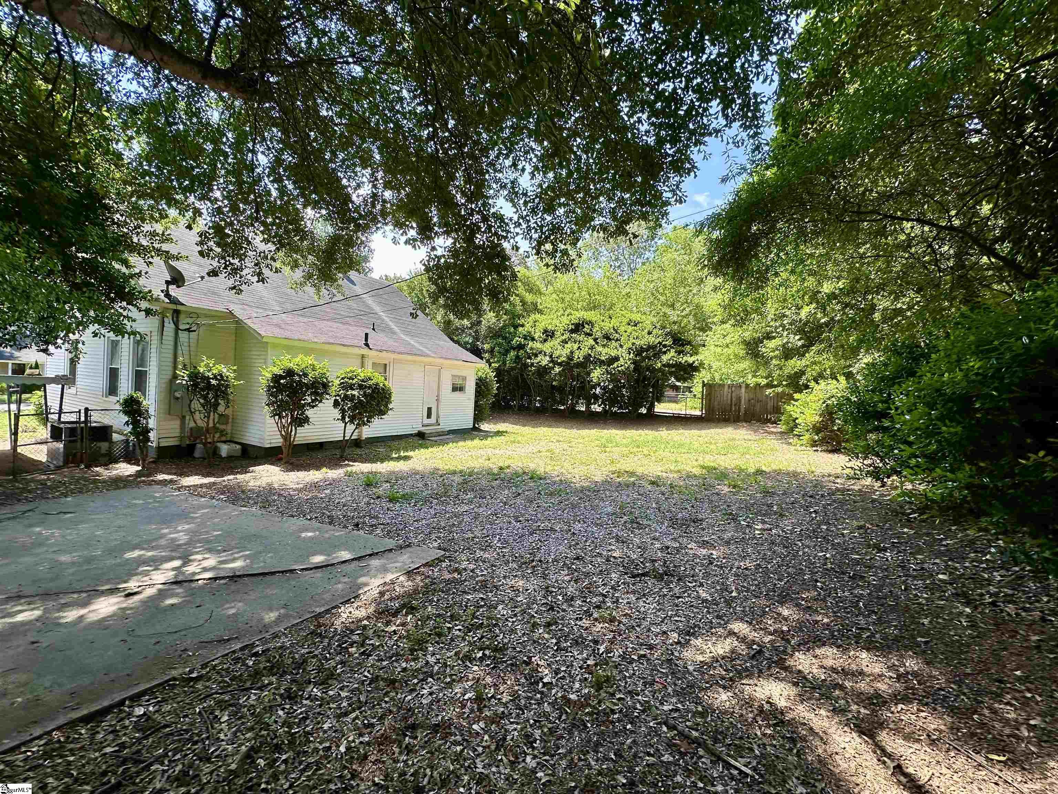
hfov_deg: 102.1
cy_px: 397
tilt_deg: -1.8
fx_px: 428
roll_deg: -3.3
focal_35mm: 14
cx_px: 529
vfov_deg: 85.7
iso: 40
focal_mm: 2.22
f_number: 2.2
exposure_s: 1/355
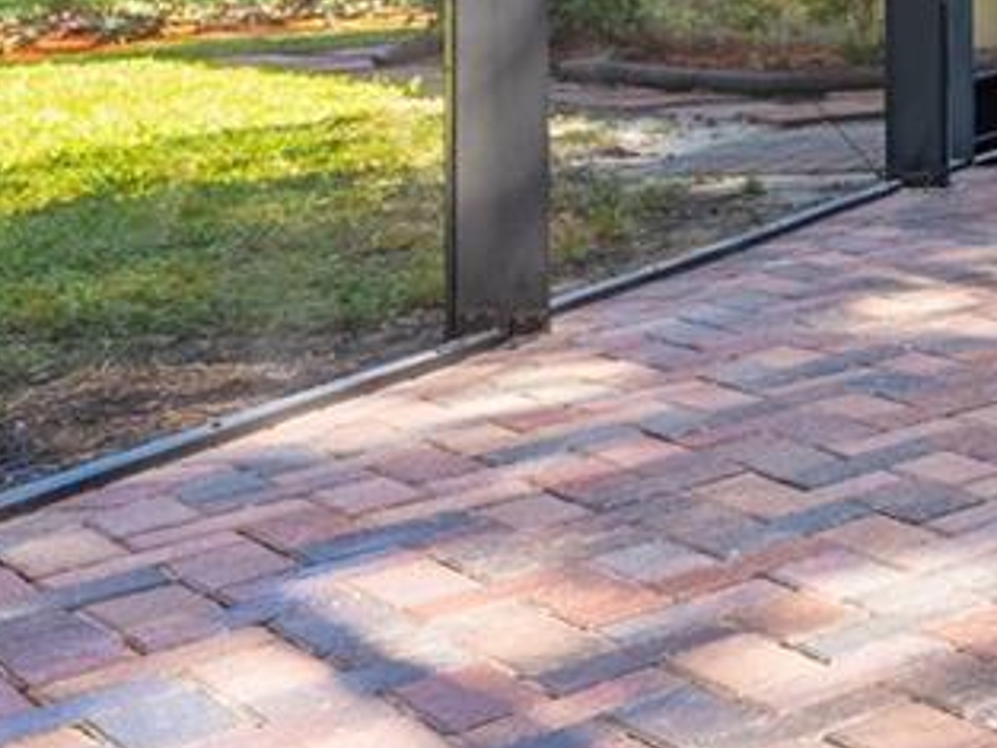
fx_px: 1700
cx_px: 2169
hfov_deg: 17.3
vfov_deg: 22.9
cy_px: -143
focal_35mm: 59
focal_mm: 12
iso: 100
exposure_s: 1/400
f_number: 8
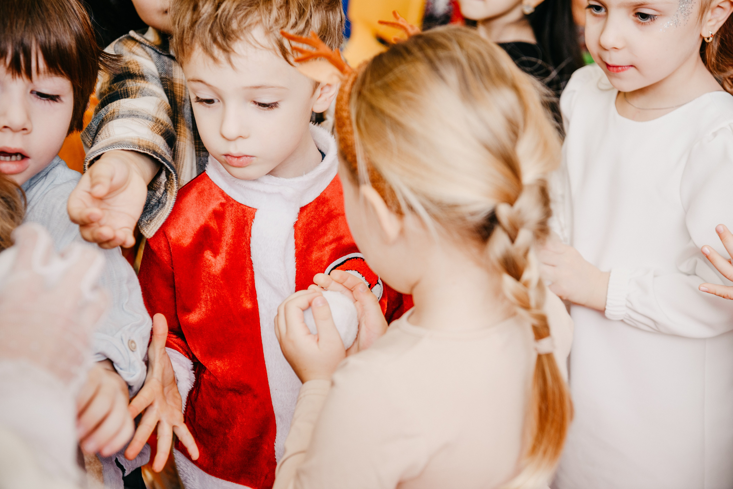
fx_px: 1181
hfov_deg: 34.5
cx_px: 366
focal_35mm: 58
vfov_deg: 23.4
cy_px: 244
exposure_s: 1/160
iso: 250
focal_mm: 58
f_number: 4
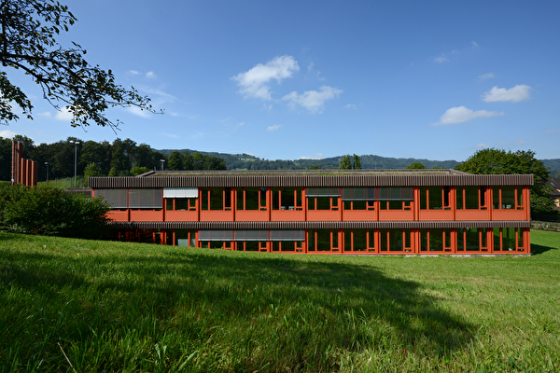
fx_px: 249
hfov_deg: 96.7
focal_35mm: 16
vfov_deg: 73.7
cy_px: 186
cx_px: 280
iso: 100
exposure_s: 1/400
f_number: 8
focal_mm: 16
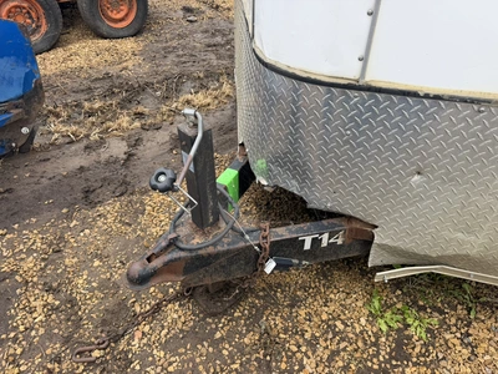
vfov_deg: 56.8
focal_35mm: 24
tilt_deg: -39.4
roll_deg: -2.2
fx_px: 345
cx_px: 249
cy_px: 187
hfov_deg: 71.6
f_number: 1.78
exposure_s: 1/589
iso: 80
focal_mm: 6.76
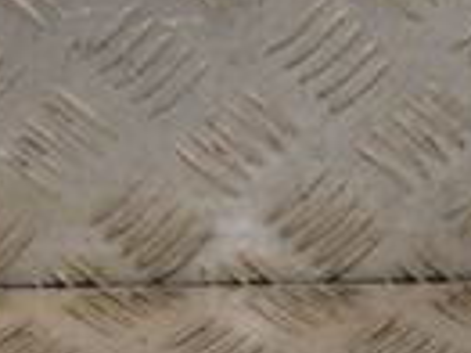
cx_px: 61
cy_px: 746
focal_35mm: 225
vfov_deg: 6.4
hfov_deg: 8.8
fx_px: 3059
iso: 800
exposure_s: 1/200
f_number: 9
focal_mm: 32
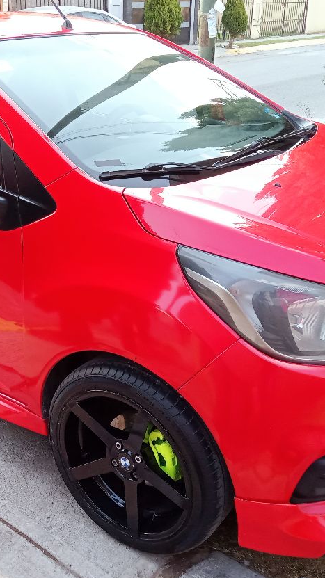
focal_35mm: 47
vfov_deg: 43.7
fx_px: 721
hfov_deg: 25.3
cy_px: 296
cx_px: 114
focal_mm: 3.37
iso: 113
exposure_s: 1/134
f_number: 2.2
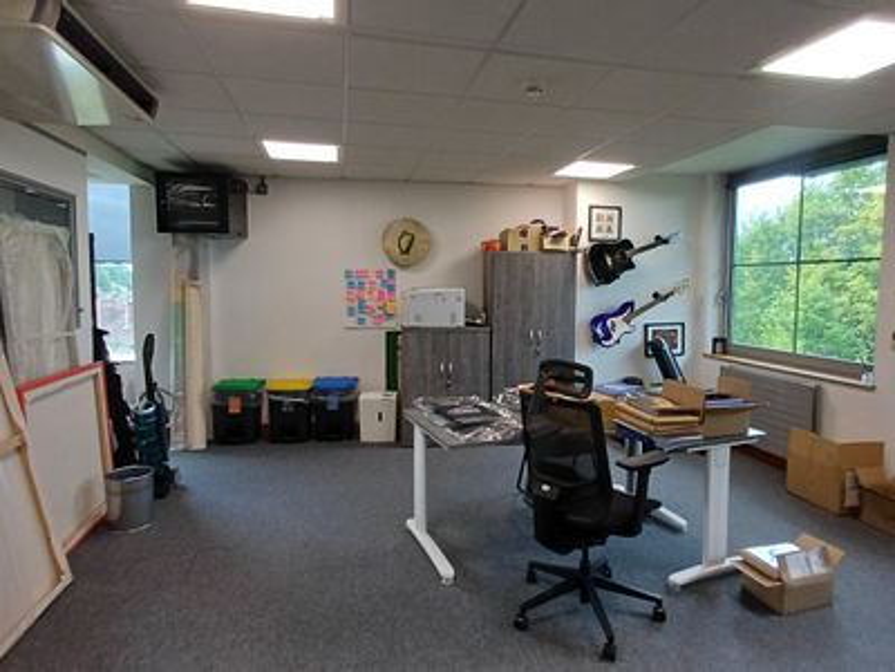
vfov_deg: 78.1
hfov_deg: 94.5
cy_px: 336
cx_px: 448
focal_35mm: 16
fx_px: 414
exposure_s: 1/50
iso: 125
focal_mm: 1.64
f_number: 2.2
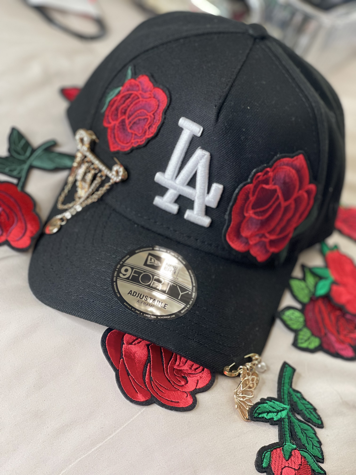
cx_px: 178
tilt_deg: -38.9
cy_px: 238
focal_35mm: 64
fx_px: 878
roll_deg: -26.2
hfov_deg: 22.9
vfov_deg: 30.3
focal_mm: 7.5
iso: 125
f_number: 2.2
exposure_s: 1/40
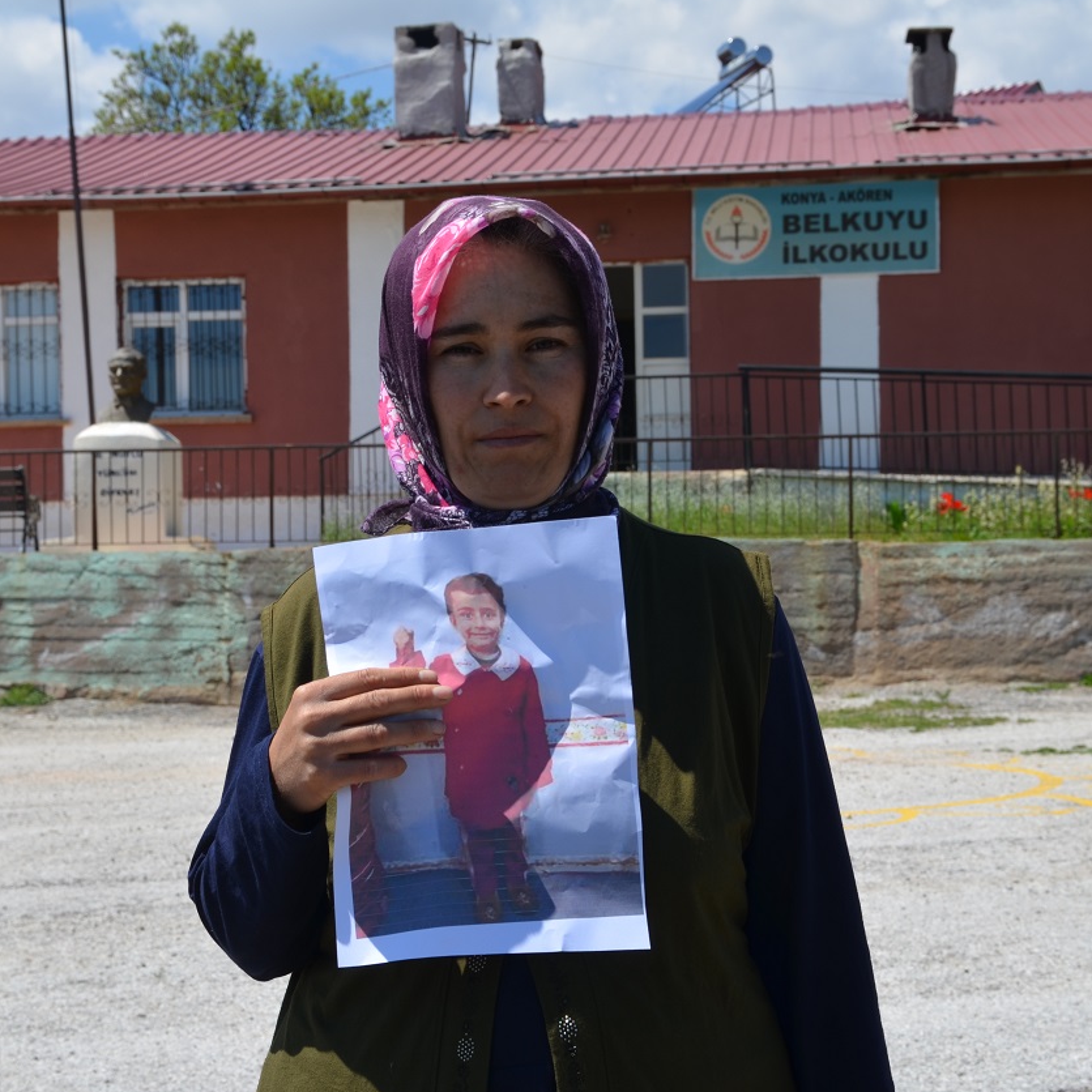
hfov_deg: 23.4
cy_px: 547
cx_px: 515
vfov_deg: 23.4
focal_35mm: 74
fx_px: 2641
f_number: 8
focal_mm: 38
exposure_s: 1/250
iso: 100
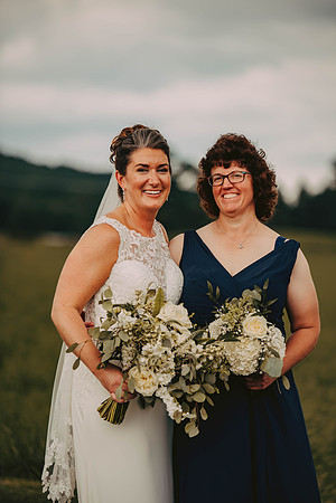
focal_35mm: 160
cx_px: 168
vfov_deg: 12.8
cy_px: 252
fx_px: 2240
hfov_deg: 8.6
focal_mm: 160
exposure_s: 1/800
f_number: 2.8
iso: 200
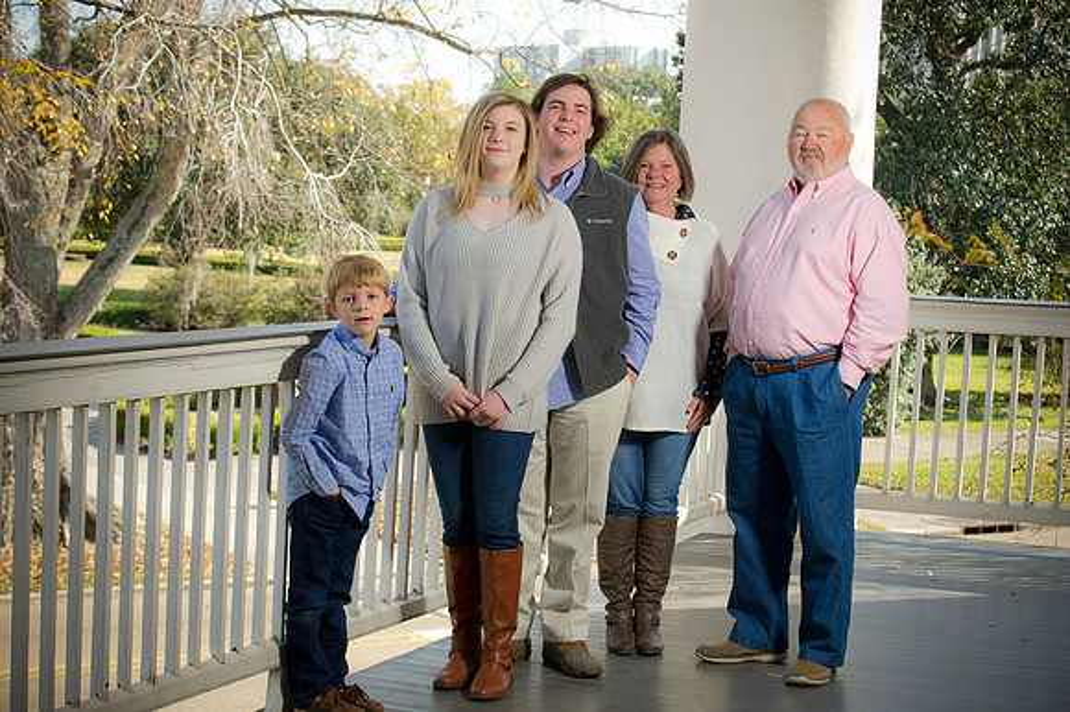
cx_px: 535
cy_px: 356
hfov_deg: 28.9
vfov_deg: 19.4
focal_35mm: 70
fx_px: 2079
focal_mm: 70
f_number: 8
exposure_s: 1/125
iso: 160
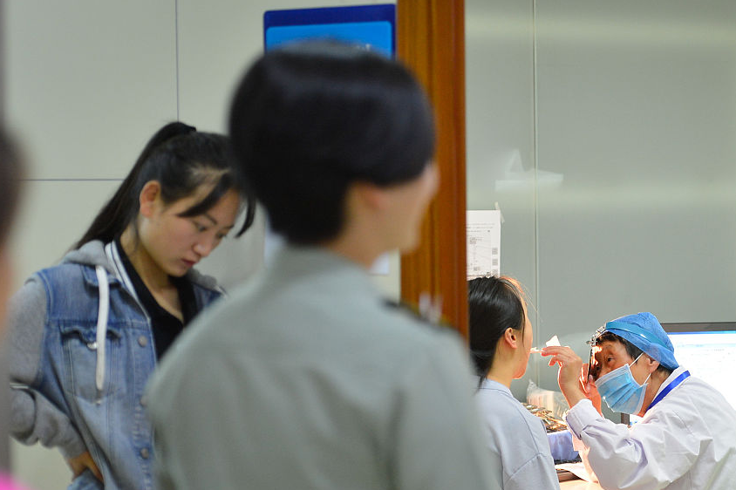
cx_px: 449
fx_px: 2759
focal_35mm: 135
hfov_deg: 15.2
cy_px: 339
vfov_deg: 10.1
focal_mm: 95
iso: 1600
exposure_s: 1/125
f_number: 2.8
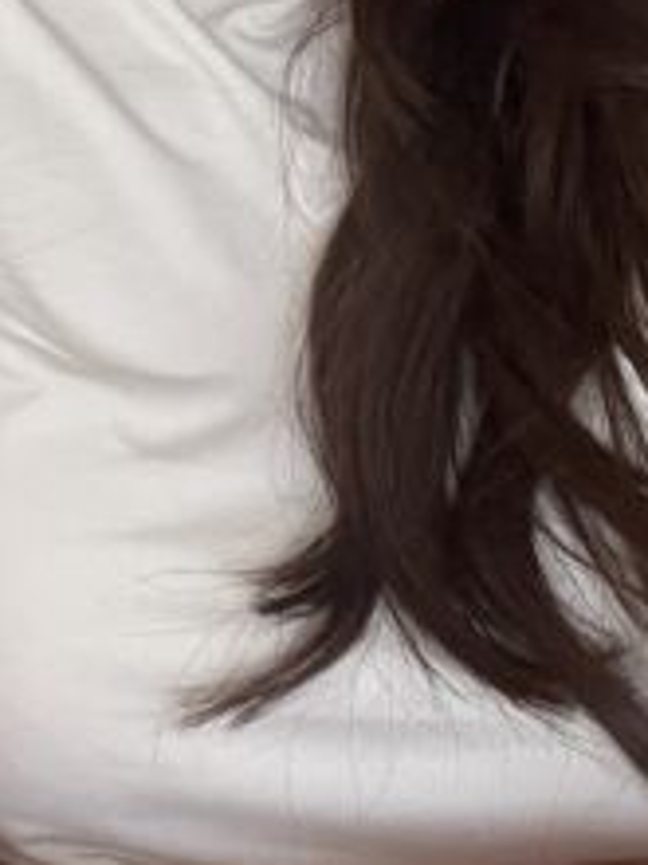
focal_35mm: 82
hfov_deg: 17.8
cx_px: 122
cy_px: -165
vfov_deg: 22.1
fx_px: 2047
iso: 400
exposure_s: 1/43
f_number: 2.2
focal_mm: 2.71
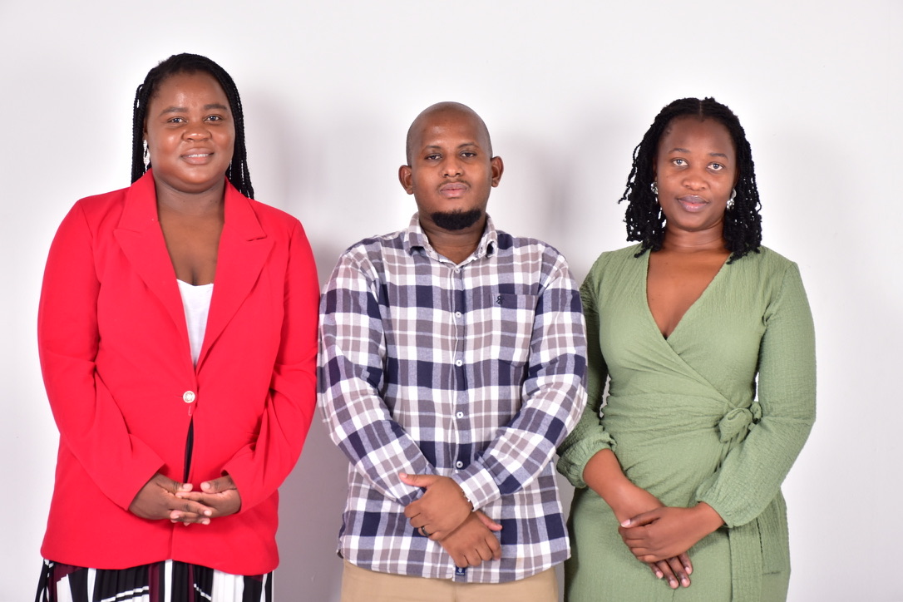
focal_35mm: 99
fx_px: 2483
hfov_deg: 20.6
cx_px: 452
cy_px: 301
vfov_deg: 13.8
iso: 320
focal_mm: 66
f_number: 7.1
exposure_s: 1/160
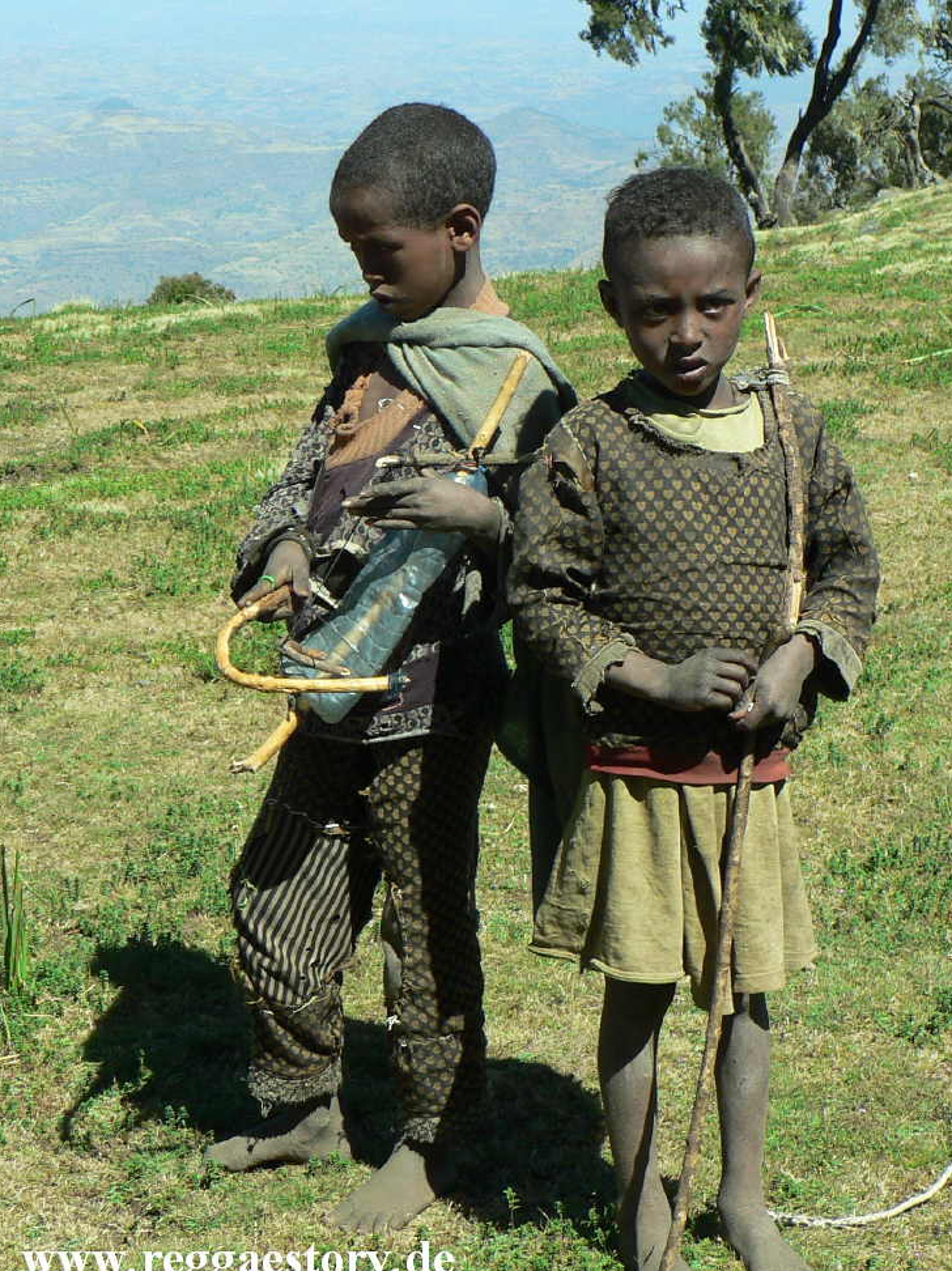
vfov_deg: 27.4
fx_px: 2606
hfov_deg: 20.7
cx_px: 484
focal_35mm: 71
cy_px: 633
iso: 64
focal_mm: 11.8
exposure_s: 1/400
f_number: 4
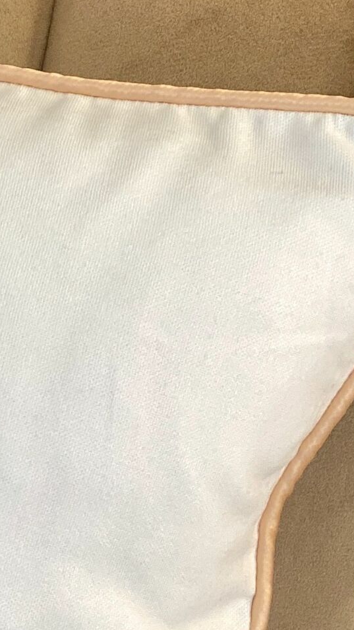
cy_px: 505
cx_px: -291
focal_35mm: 190
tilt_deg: -38.6
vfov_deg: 11.3
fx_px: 3169
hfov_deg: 6.3
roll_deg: -7.0
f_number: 2
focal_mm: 6
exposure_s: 1/122
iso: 40
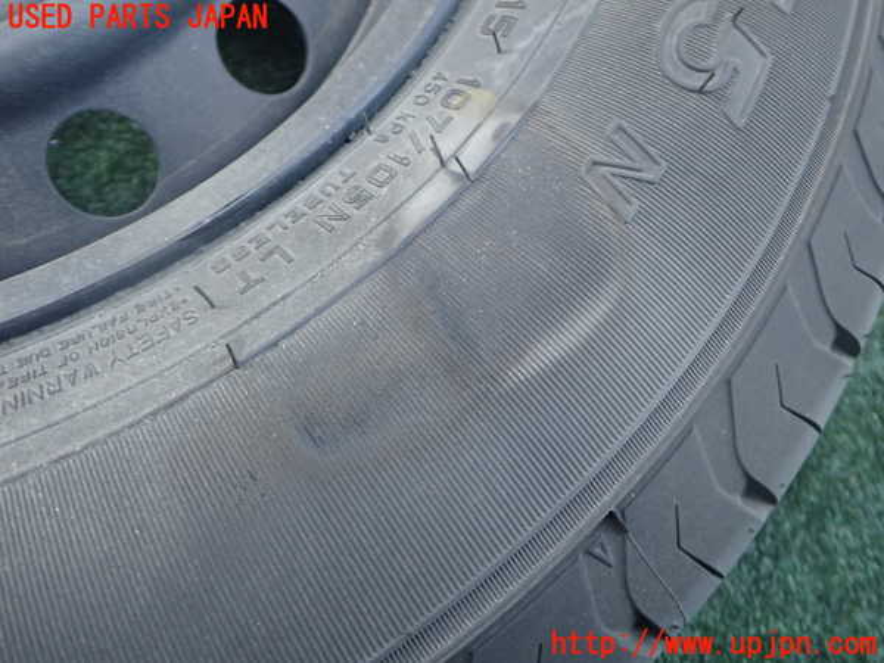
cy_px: 332
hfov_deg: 60.0
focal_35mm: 30
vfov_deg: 46.8
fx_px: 766
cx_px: 442
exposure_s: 1/200
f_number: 2.3
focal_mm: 5.4
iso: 400
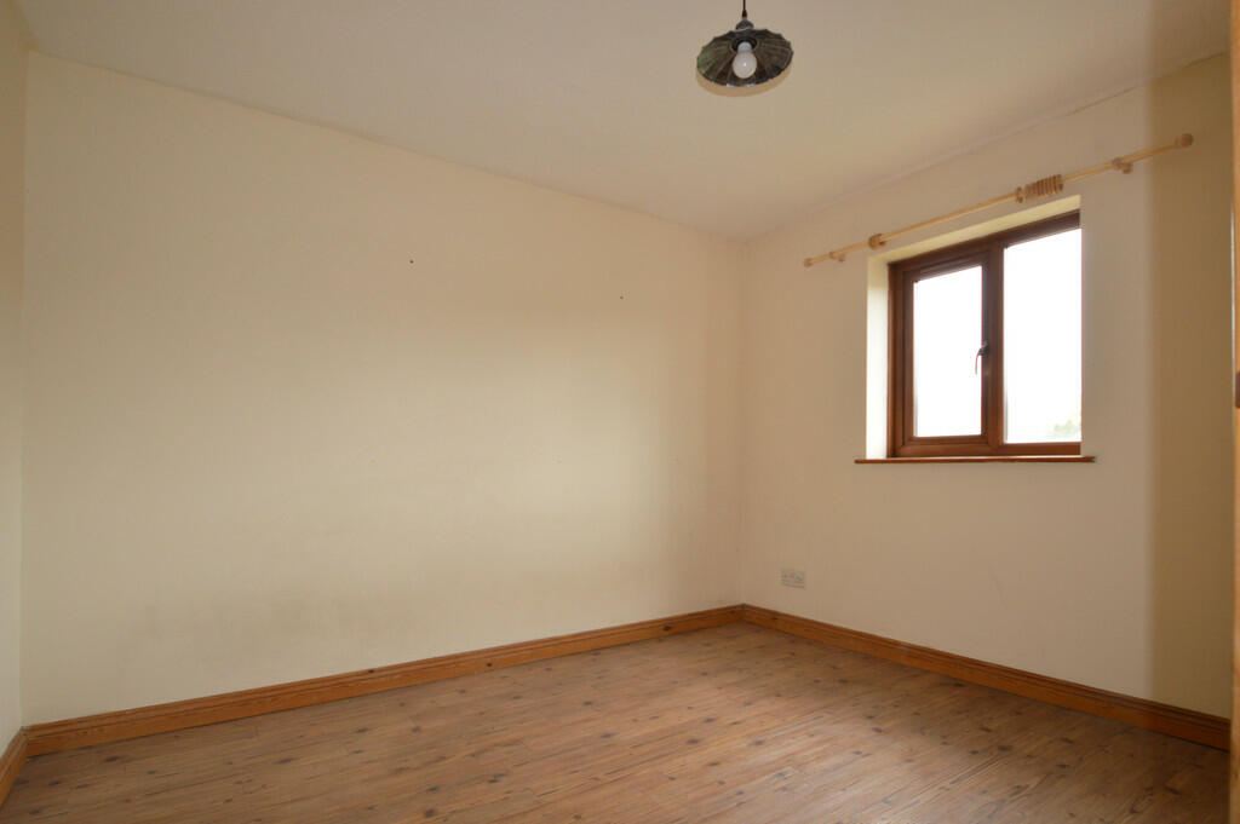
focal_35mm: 18
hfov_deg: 90.0
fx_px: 619
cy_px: 412
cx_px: 620
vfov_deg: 67.3
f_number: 4
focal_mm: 12
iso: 400
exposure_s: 1/100
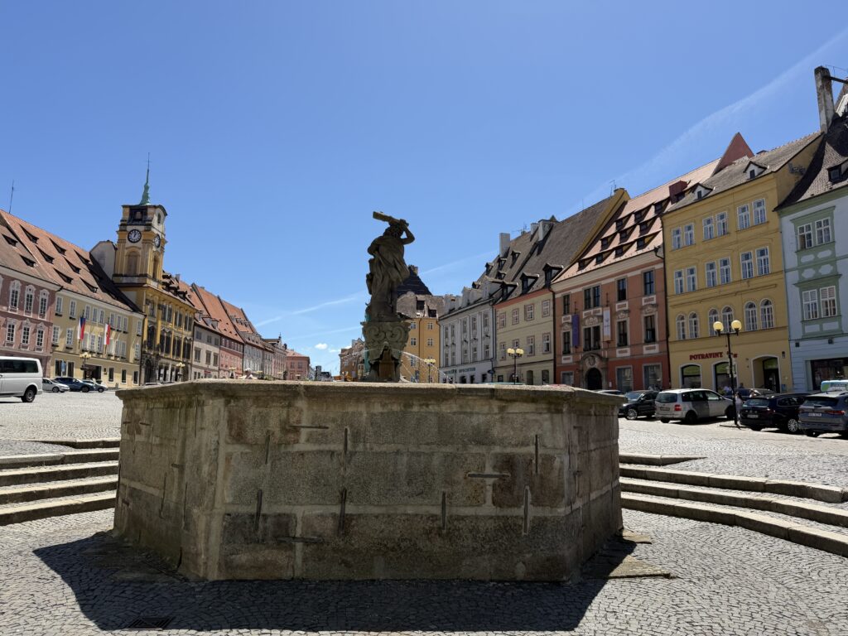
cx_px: 424
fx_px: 588
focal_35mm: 24
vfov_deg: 56.8
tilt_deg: +9.0
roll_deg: +0.3
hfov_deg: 71.6
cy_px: 318
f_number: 1.78
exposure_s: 1/4673
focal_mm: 6.76
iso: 80
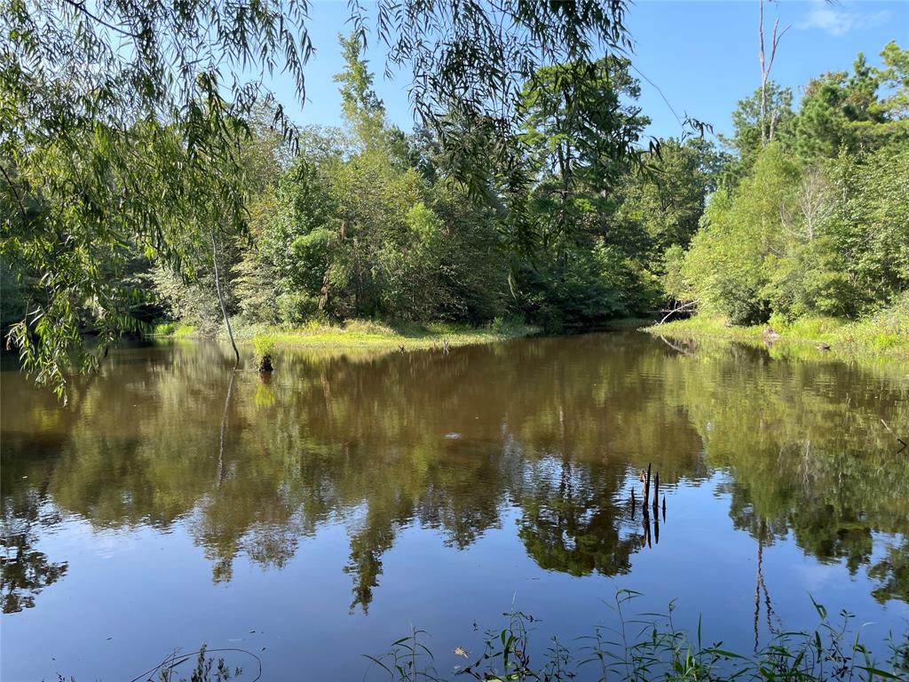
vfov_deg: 53.1
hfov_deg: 67.3
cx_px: 454
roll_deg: +1.0
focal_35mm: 26
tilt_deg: -1.4
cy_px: 341
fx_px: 683
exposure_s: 1/734
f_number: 1.6
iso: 32
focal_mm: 4.2
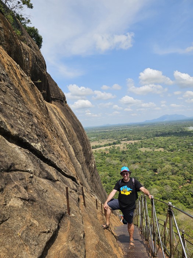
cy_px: 129
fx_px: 171
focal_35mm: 23
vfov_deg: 73.9
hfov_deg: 58.9
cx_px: 96
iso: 10
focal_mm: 6.3
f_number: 1.7
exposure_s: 1/668
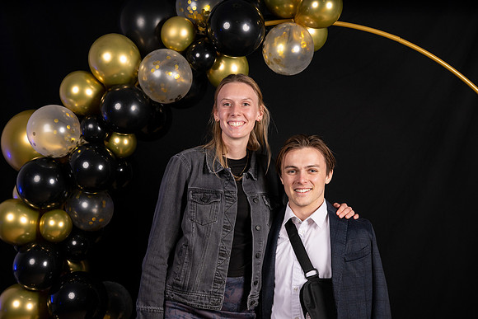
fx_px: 730
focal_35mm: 55
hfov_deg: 36.2
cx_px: 239
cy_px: 160
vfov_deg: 24.6
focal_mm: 55
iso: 320
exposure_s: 1/250
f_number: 4.5
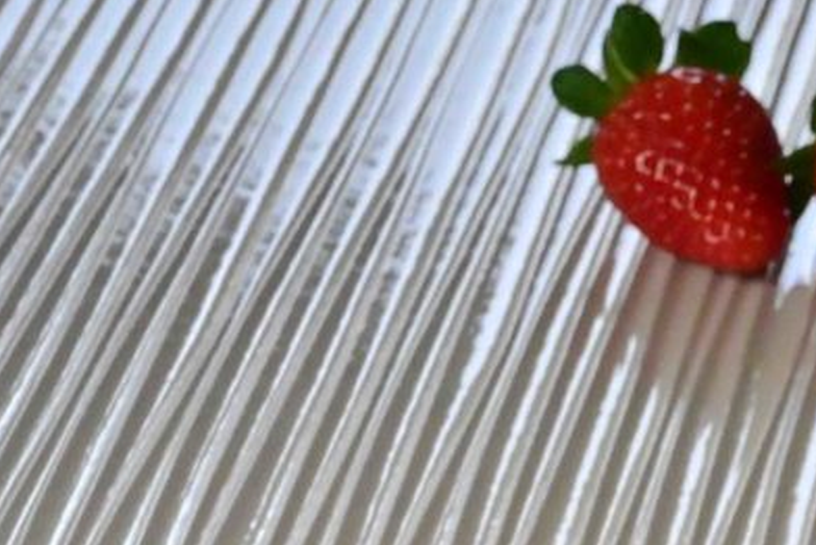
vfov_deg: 5.0
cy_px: 949
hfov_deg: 7.3
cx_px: 1513
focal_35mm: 274
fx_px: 6215
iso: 5000
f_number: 16
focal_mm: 70
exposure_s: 1/250
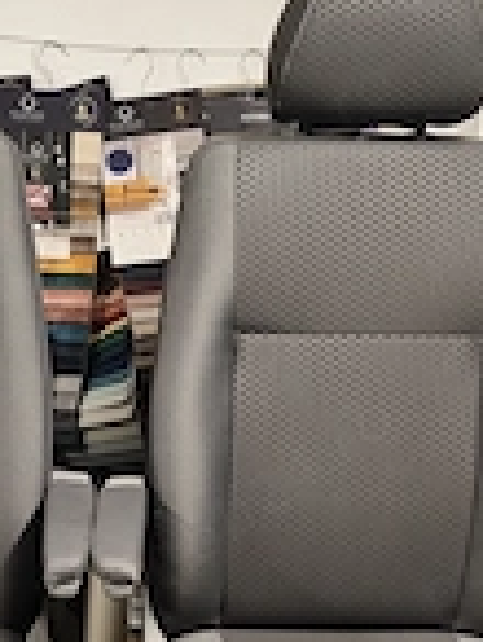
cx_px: 97
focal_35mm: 63
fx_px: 1169
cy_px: 580
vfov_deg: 29.4
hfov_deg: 23.0
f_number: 1.7
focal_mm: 6.07
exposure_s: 1/50
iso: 500
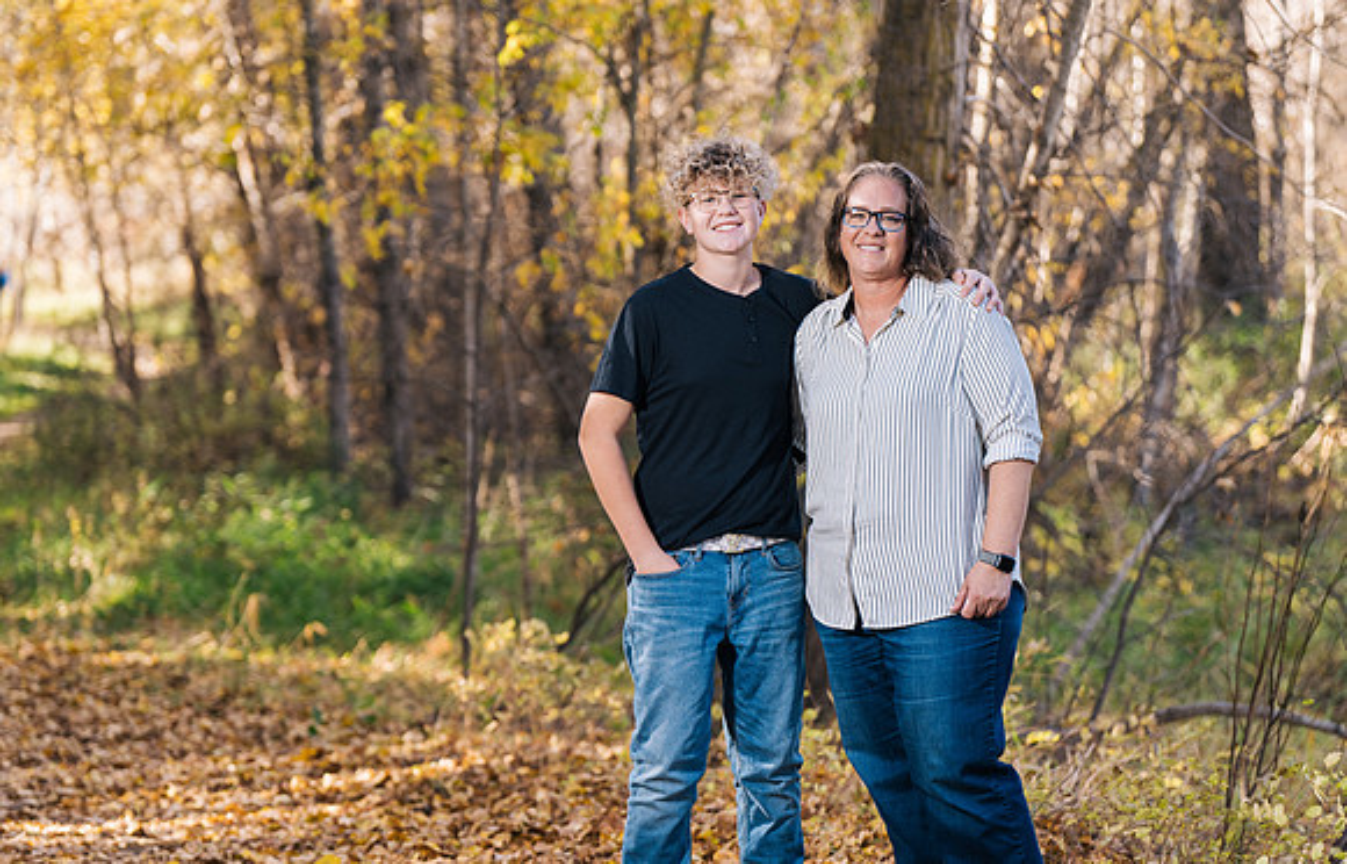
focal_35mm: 110
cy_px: 479
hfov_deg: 18.8
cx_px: 668
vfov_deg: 12.1
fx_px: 4073
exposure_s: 1/200
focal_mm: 102
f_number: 2.8
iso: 125
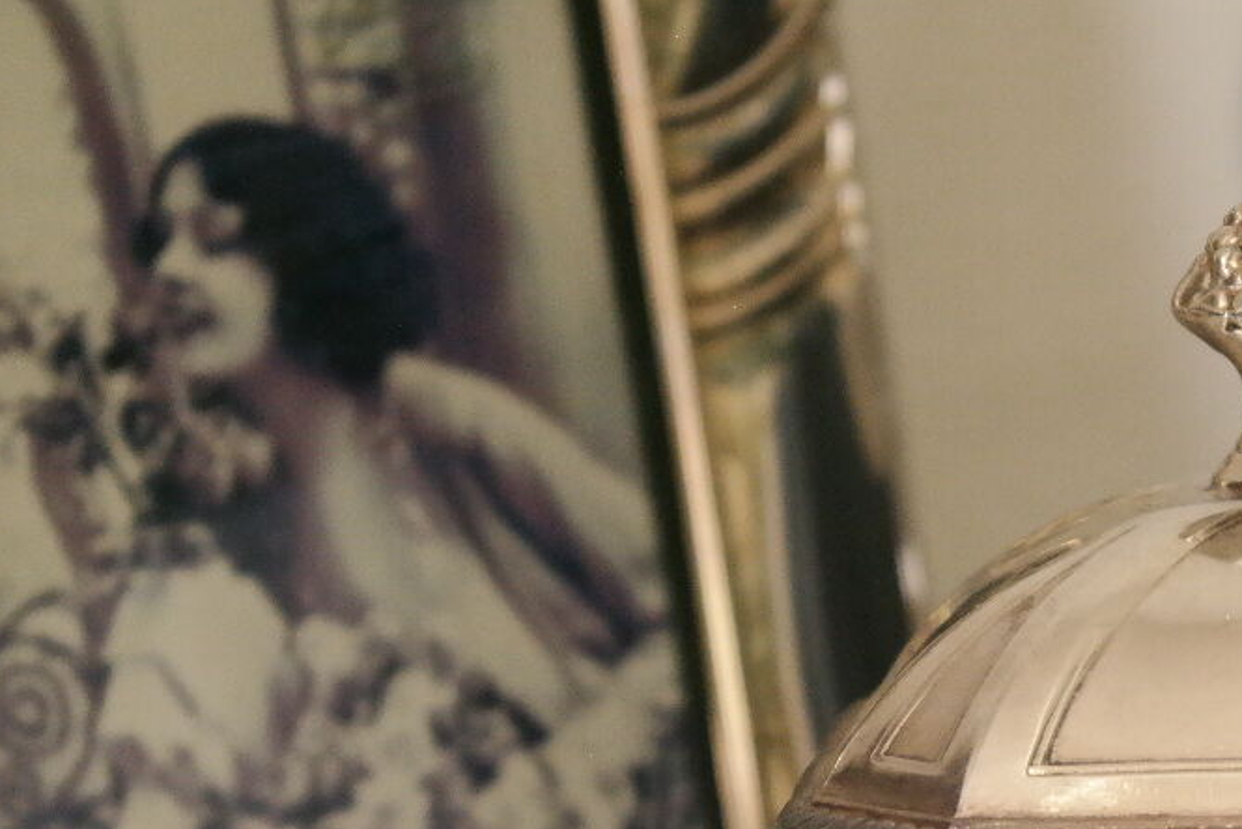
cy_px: 1072
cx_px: 1298
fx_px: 6903
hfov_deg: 10.2
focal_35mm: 200
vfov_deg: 6.8
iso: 1600
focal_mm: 50
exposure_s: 1/30
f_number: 5.6
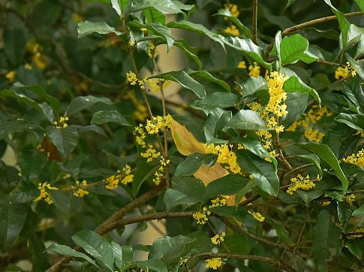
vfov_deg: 4.0
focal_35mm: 369
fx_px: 3877
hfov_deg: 5.4
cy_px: 271
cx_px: 378
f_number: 4.5
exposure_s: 1/80
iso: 800
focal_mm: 155
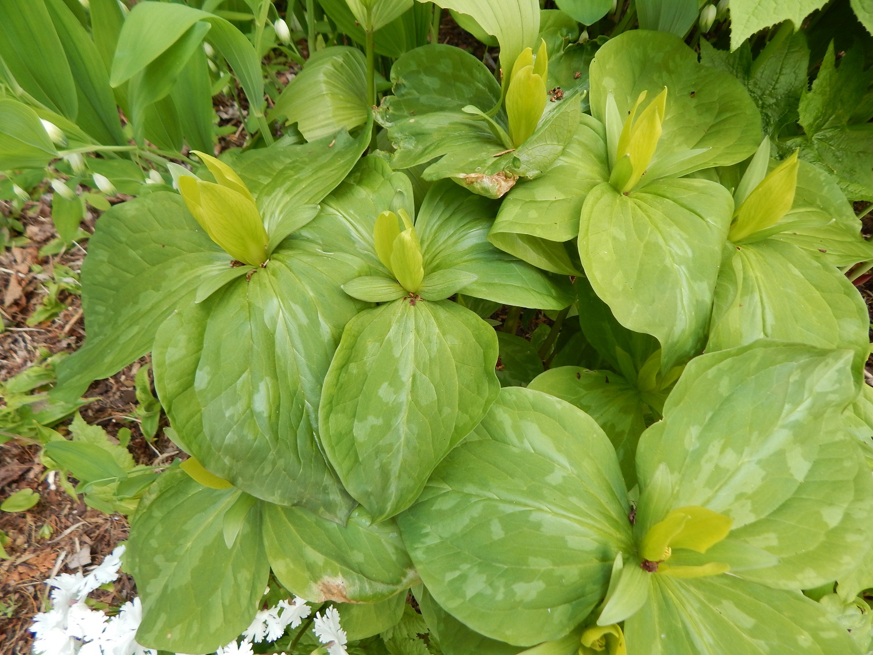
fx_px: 555
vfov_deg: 61.1
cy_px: 328
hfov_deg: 76.4
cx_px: 436
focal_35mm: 22
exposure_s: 1/200
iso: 125
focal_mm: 4
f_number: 3
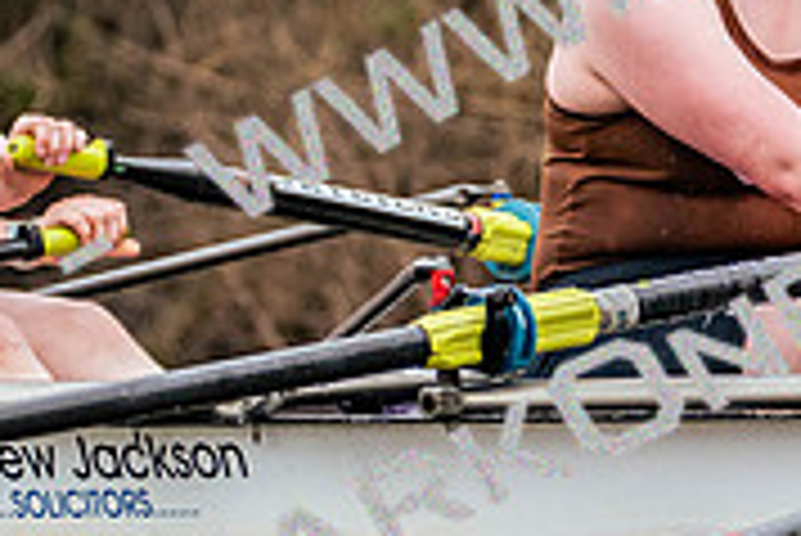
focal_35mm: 901
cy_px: 232
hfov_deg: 2.3
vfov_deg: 1.5
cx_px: 742
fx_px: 20063
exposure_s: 1/2000
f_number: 6.3
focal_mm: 277
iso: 4000
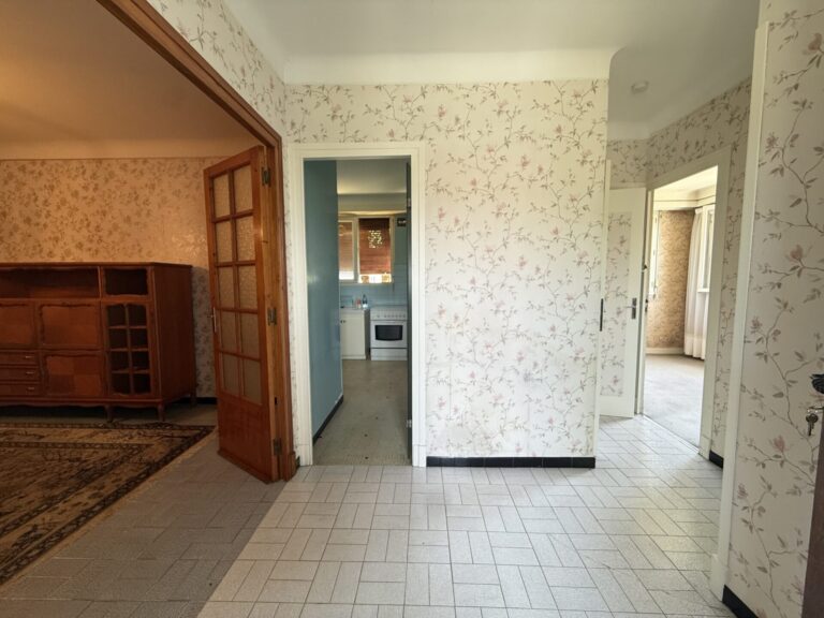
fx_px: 333
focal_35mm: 14
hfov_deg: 102.1
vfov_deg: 85.7
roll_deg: +0.2
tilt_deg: -4.9
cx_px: 412
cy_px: 309
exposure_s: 1/100
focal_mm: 2.22
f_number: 2.2
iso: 125
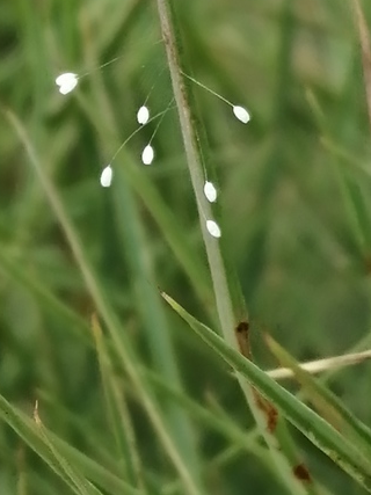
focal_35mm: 156
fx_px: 2230
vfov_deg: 12.6
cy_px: 131
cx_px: 152
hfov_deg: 9.5
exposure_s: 1/411
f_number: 1.8
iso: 50
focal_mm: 3.46
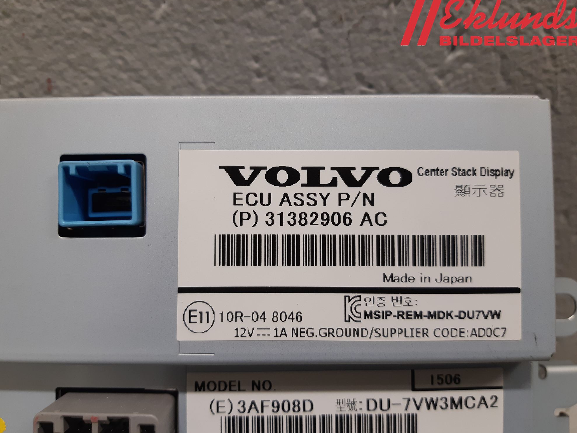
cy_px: 221
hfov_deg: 65.3
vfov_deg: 51.4
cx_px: 280
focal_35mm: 27
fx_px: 450
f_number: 1.7
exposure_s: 1/50
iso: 100
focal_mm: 3.93
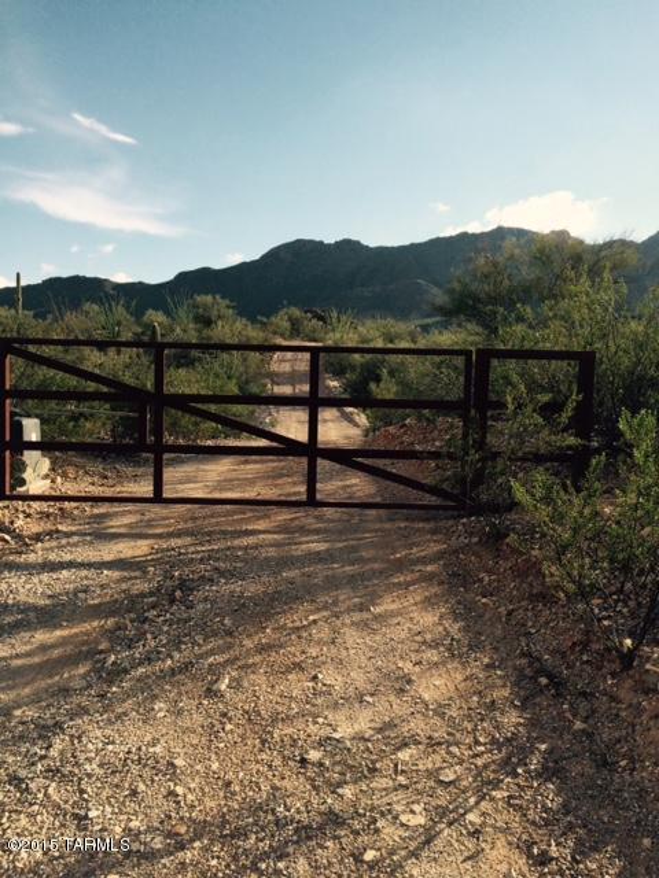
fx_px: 736
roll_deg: -1.2
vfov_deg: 61.7
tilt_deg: -5.9
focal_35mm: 29
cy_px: 439
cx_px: 330
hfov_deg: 48.2
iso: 32
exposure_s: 1/2053
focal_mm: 4.15
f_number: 2.2
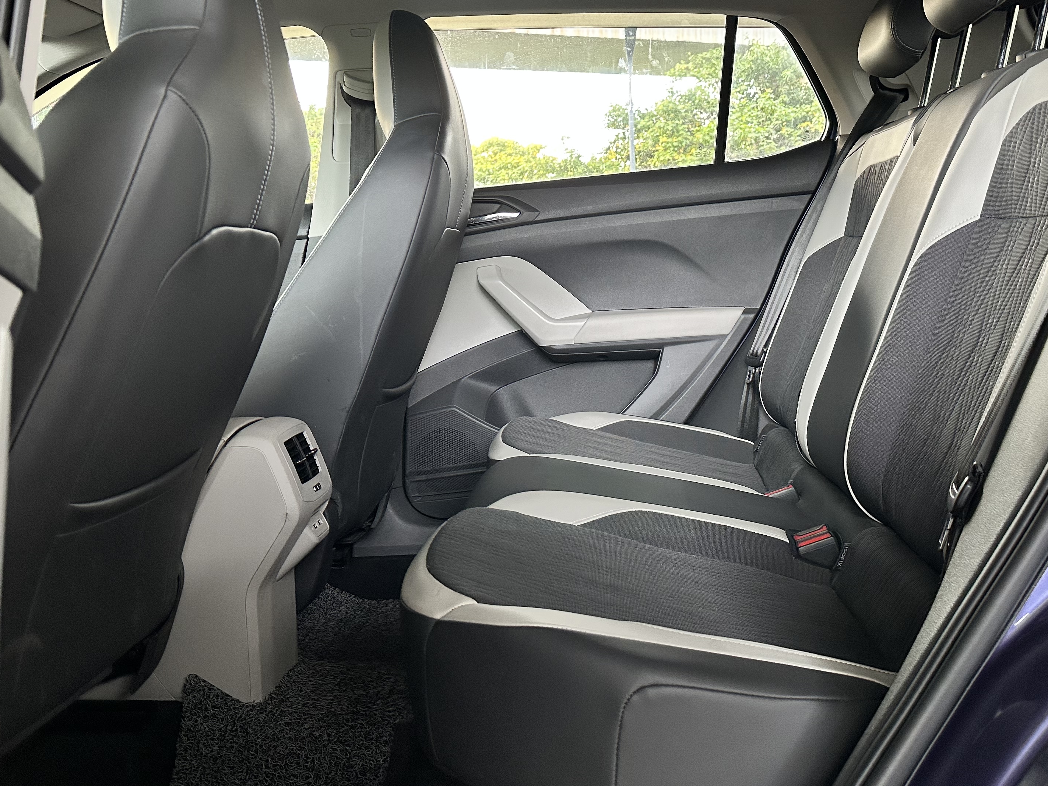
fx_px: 1029
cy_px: 303
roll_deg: +2.3
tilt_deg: -1.7
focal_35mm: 34
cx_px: 575
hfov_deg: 53.9
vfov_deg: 41.5
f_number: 1.78
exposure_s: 1/121
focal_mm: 6.86
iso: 200
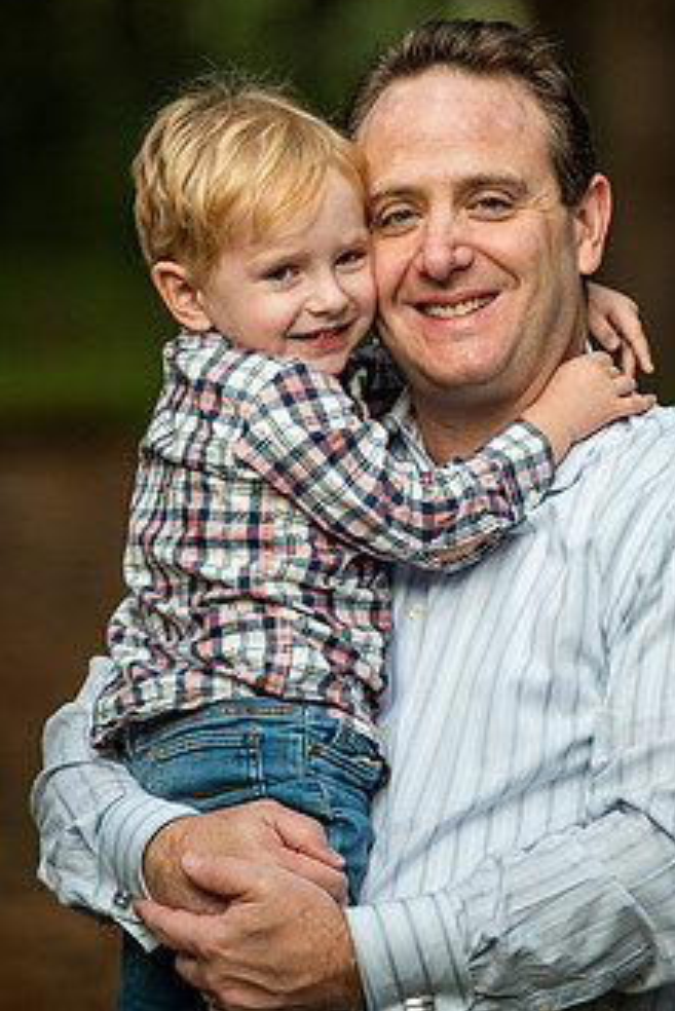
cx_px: 410
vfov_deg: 7.5
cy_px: 327
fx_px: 7698
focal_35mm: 274
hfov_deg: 5.0
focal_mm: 200
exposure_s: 1/250
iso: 1250
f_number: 3.2
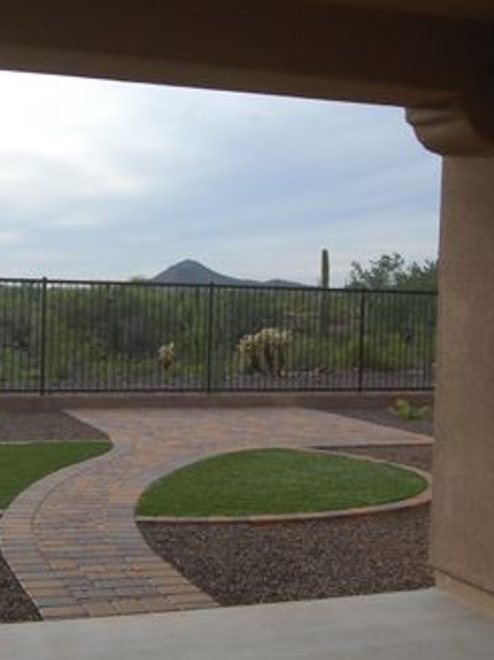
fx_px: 966
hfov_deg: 28.1
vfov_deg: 37.7
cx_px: 97
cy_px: 329
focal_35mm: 51
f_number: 9
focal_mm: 23
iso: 400
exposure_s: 1/320
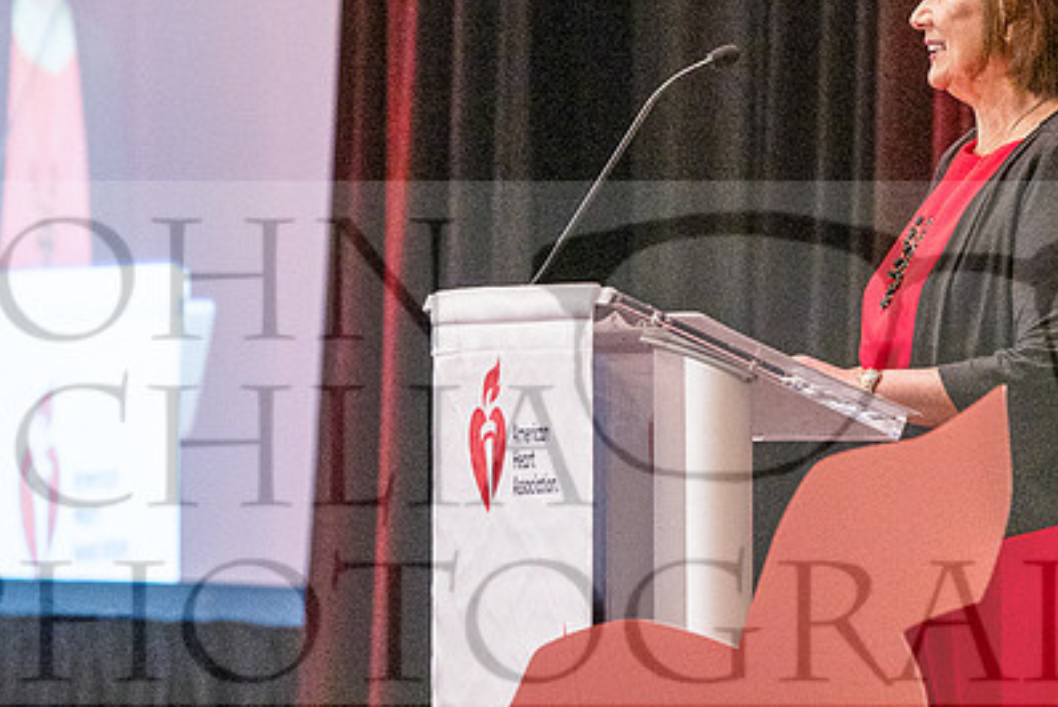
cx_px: 667
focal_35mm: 437
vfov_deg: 3.2
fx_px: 12852
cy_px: 299
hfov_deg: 4.7
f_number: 4.5
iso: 6400
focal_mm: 200
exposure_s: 1/100
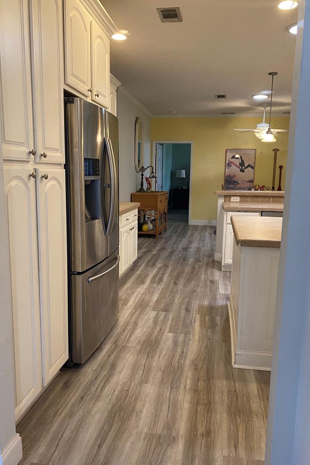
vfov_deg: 65.5
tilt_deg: -9.1
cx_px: 160
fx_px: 362
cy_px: 235
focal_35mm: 28
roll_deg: -0.1
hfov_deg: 46.4
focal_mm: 4.25
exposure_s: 1/60
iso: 200
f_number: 1.8
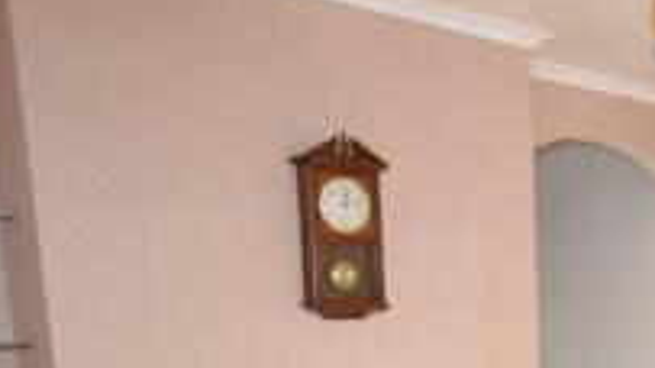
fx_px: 967
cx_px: 708
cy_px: 486
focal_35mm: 56
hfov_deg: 33.1
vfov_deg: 19.7
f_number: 5.6
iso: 360
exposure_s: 1/125
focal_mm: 11
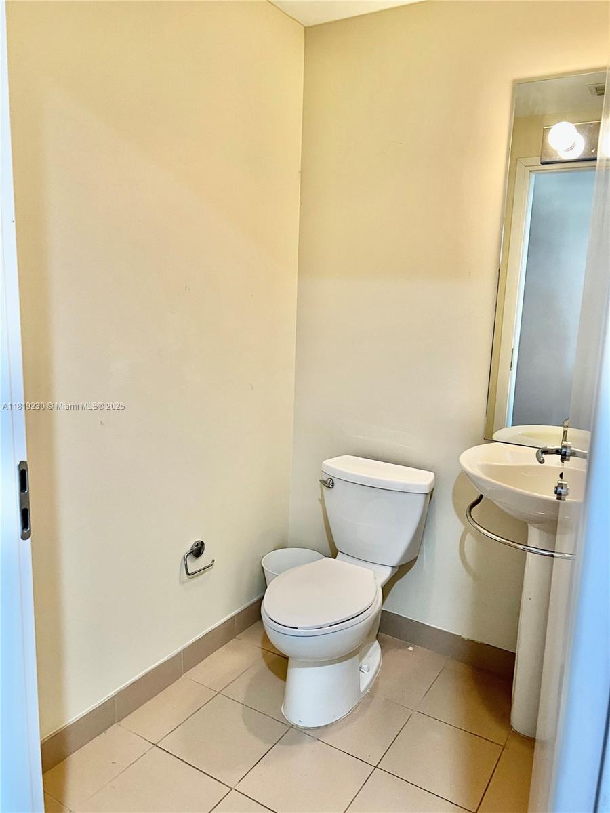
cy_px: 406
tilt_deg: -9.9
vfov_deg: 67.3
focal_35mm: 26
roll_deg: -2.9
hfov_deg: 53.1
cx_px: 305
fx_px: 611
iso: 160
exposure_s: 1/60
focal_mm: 5.7
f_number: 1.5
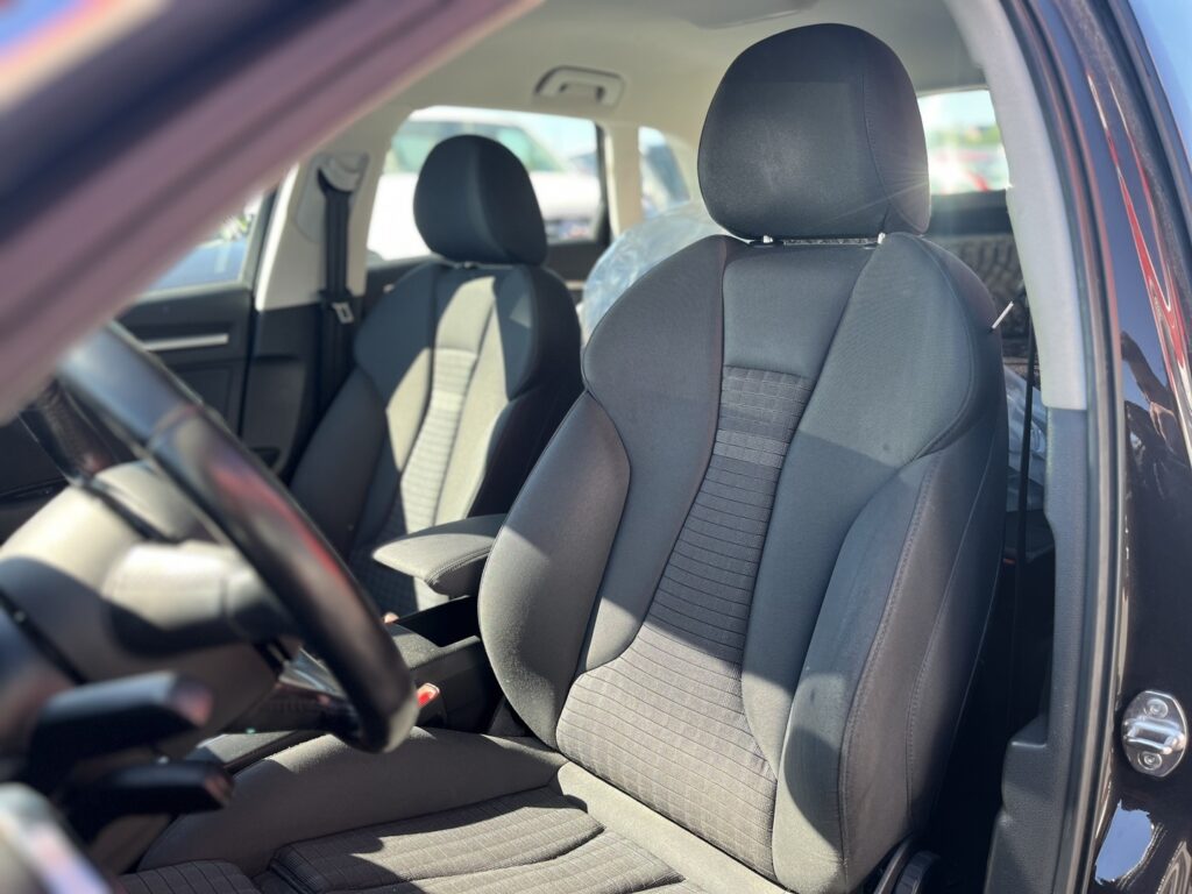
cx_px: 596
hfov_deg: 67.3
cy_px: 447
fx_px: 895
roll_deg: +2.2
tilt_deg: -16.9
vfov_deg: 53.1
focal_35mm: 26
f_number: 1.6
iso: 40
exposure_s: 1/260
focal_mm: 5.1
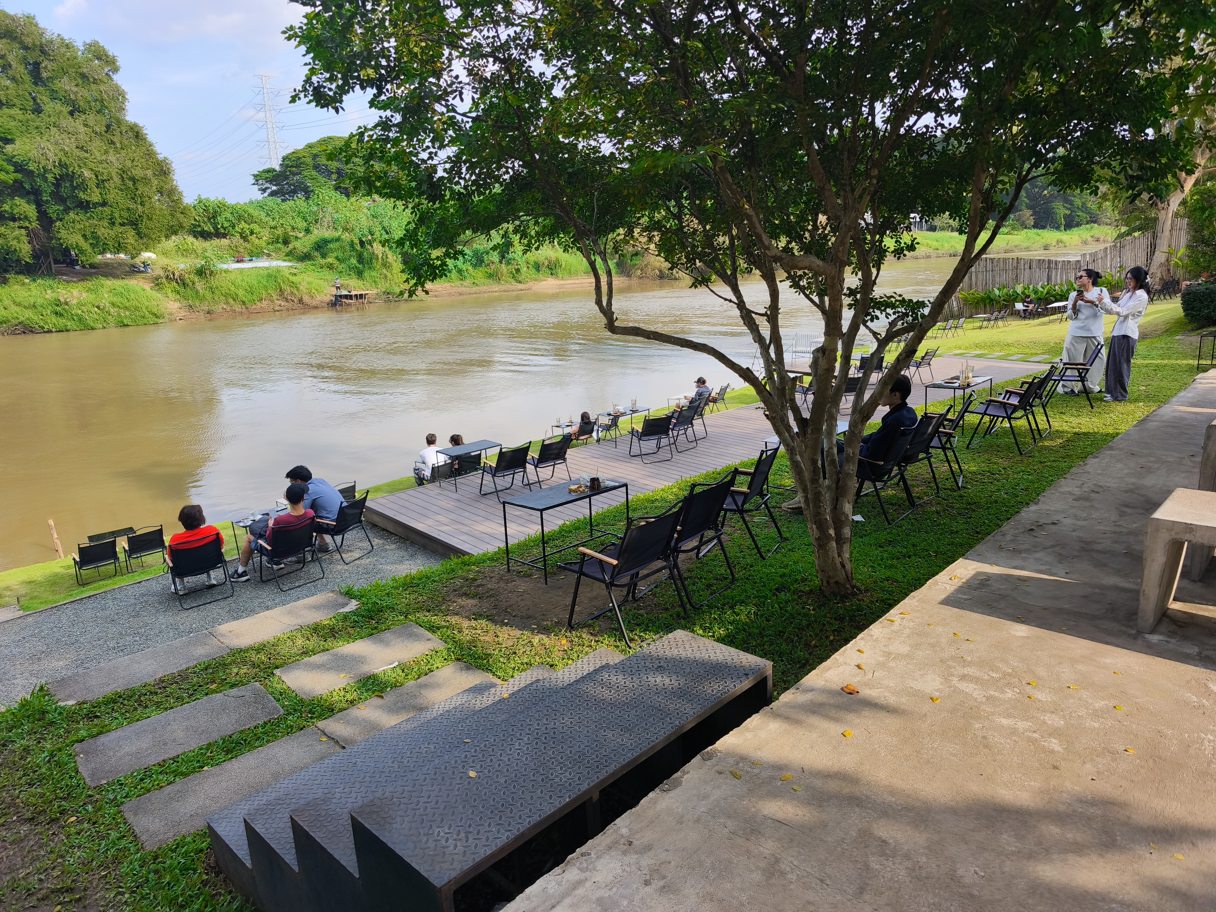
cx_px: 608
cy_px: 456
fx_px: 808
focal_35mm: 23
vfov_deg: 58.9
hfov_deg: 73.9
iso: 50
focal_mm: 6.57
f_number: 1.6
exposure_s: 1/2188
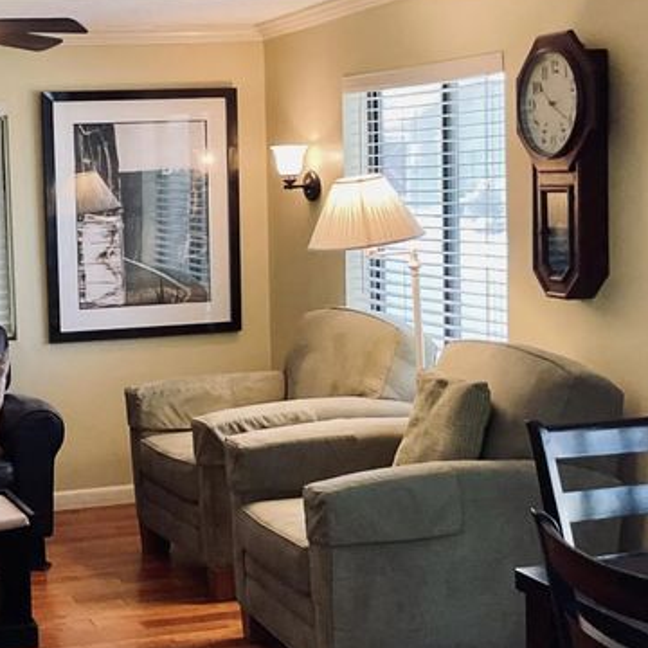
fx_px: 1546
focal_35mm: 73
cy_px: 293
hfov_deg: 23.1
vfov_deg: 23.7
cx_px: 77
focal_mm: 3
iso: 200
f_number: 1.8
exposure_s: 1/60
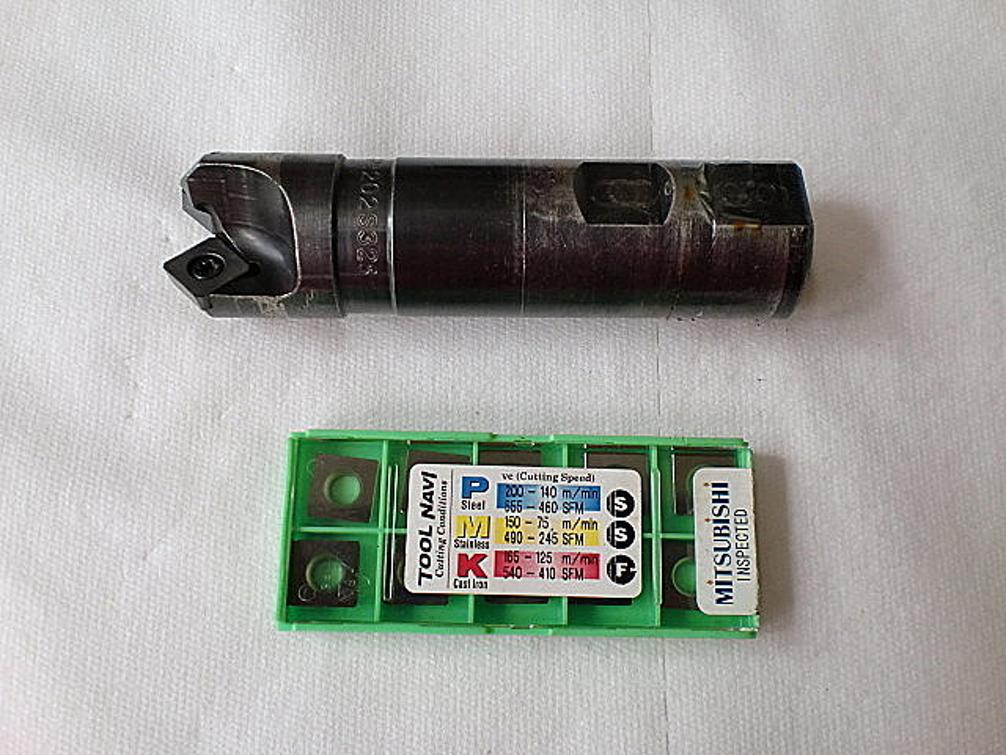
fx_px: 1017
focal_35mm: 35
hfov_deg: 52.6
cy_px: 378
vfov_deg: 40.7
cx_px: 503
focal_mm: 6.3
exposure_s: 1/60
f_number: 3.1
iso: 160
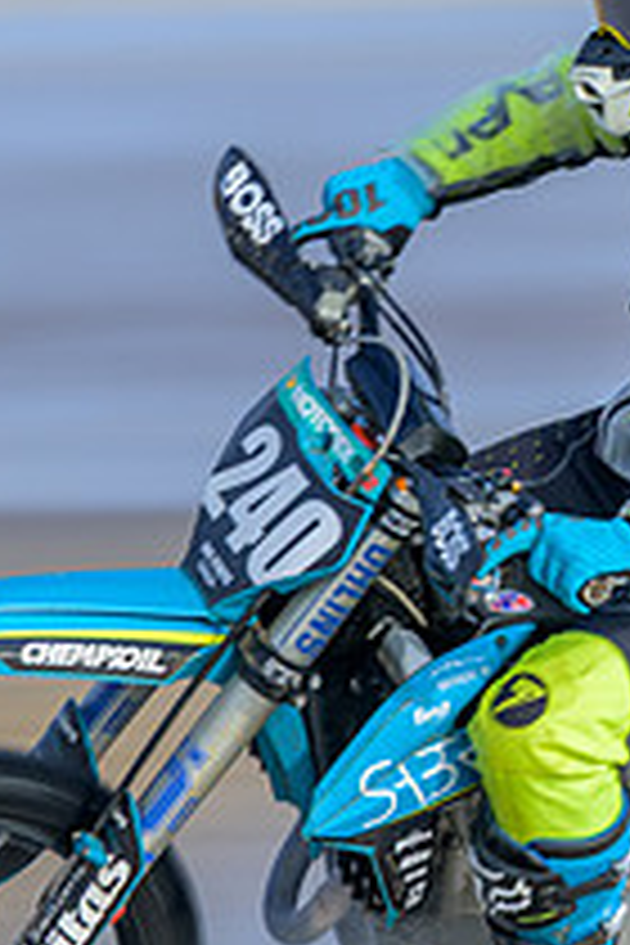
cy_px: 401
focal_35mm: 1707
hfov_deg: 0.8
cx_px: 339
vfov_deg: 1.2
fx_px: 44805
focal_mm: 510
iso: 72
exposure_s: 1/100
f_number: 8
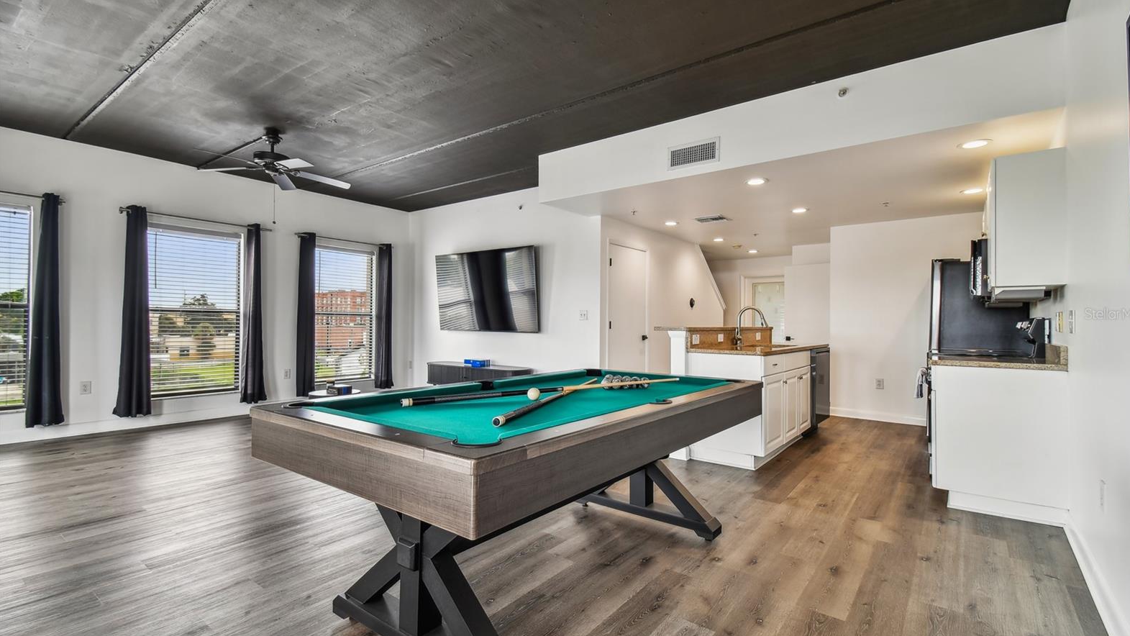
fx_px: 479
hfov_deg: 99.4
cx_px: 573
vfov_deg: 67.1
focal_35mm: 16
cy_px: 314
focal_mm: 10
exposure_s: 1/10
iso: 100
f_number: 7.1
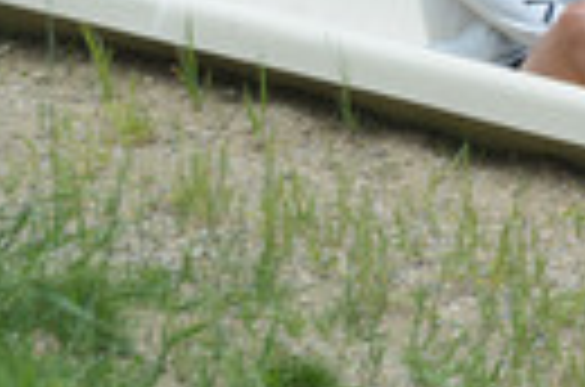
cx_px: 819
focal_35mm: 602
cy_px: 164
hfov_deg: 3.4
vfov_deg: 2.3
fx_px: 9759
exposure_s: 1/640
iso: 360
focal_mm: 195
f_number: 6.3
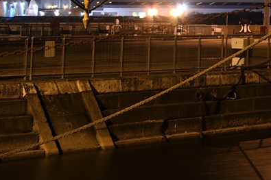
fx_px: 986
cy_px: -79
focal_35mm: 131
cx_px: 491
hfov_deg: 13.9
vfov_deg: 10.2
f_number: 3.8
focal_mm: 22
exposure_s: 20
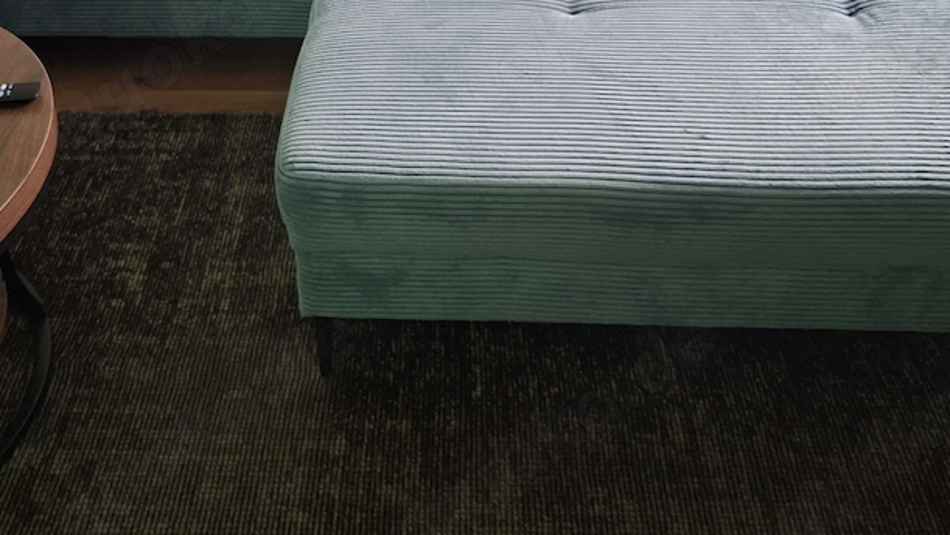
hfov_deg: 49.2
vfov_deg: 28.0
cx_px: 393
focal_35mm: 41
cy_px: 54
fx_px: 1033
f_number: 1.8
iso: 320
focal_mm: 5.54
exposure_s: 1/33
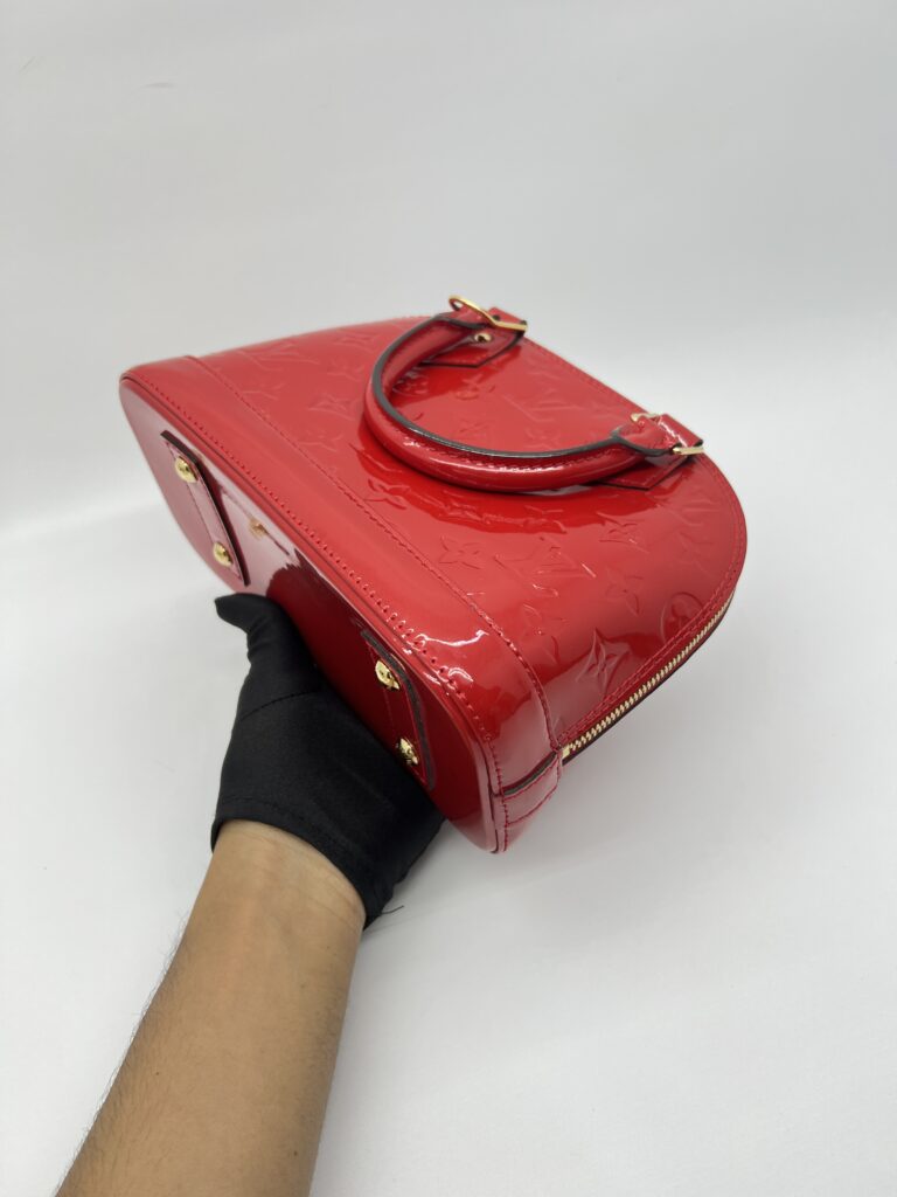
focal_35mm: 26
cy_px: 598
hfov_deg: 53.1
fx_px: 898
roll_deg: +6.1
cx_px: 448
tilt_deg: -40.6
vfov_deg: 67.3
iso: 40
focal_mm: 5.7
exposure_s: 1/100
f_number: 1.5
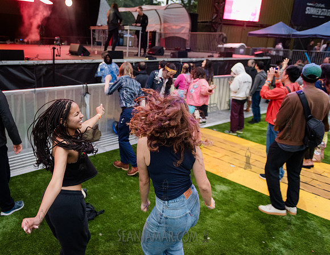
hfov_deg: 59.6
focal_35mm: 29
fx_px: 284
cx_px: 125
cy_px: 113
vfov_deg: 48.3
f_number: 2.8
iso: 4000
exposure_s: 1/200
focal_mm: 24
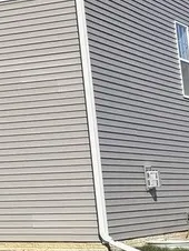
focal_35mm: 124
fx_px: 901
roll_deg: +2.1
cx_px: -221
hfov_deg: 10.7
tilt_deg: +13.7
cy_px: 1
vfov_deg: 15.6
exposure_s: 1/4950
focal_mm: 5.96
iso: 50
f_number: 1.6
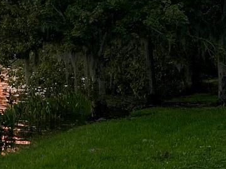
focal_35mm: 115
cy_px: 10
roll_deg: +0.4
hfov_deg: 15.3
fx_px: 750
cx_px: -149
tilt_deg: +1.2
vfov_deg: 12.7
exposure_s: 1/394
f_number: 1.5
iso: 50
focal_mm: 5.7
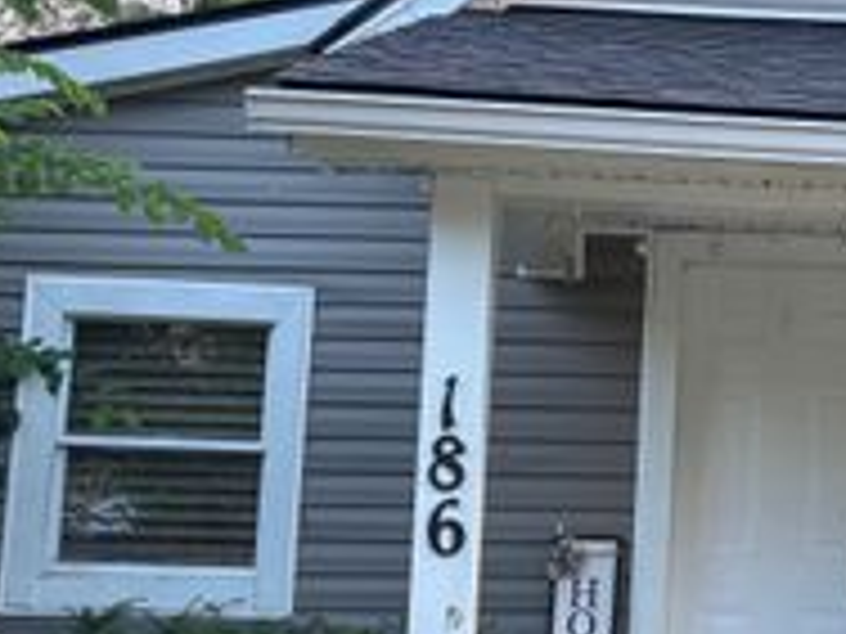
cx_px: 878
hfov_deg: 26.4
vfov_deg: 21.3
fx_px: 1686
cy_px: 304
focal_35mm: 69
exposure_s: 1/121
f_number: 1.6
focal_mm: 5.96
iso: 100
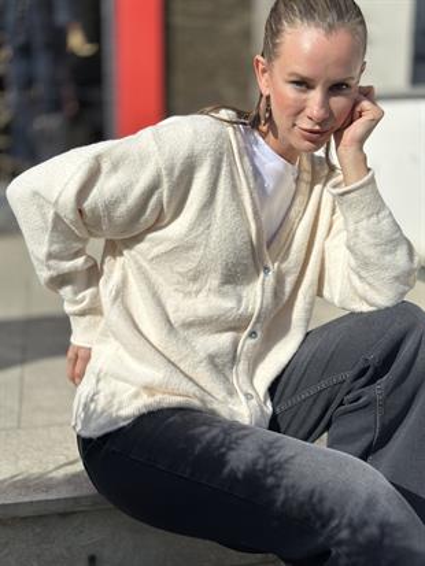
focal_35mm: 48
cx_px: 212
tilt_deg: -12.3
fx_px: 785
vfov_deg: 39.6
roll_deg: -1.5
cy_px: 283
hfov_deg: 30.3
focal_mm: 6.86
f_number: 1.78
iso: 100
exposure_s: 1/12048
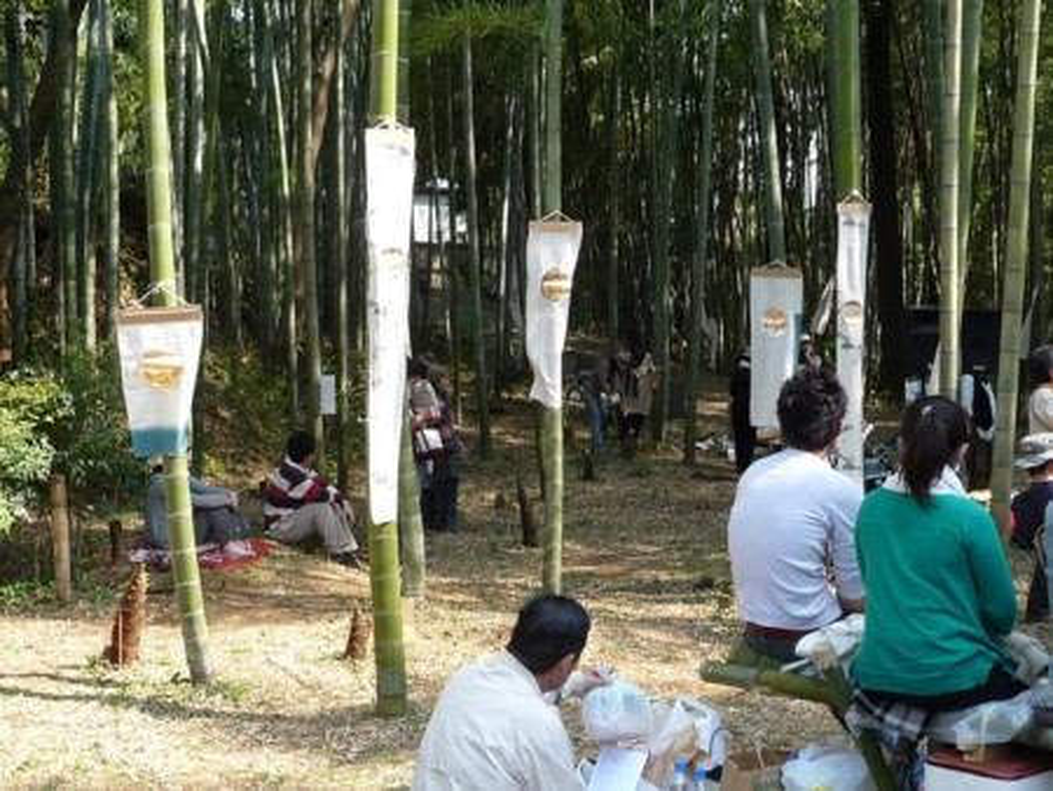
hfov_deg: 38.2
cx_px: 526
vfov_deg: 29.1
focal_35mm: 50
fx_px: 1522
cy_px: 396
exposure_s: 1/160
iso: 100
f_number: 3.4
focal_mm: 5
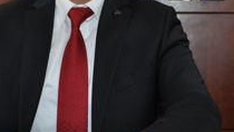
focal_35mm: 87
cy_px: 18
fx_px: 540
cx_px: 100
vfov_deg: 13.8
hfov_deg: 24.4
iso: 800
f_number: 4.2
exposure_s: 1/60
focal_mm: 26
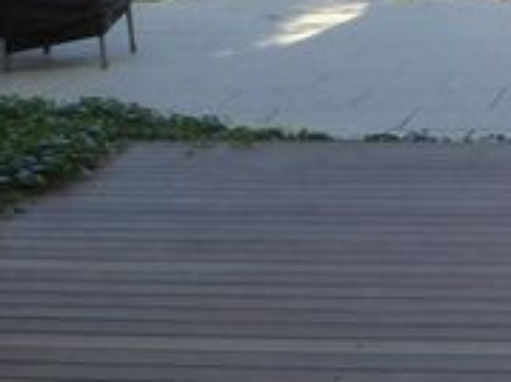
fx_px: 1652
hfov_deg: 17.2
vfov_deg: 12.9
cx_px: 494
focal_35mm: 112
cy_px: -68
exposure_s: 1/500
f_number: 3.3
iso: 160
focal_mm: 4.3
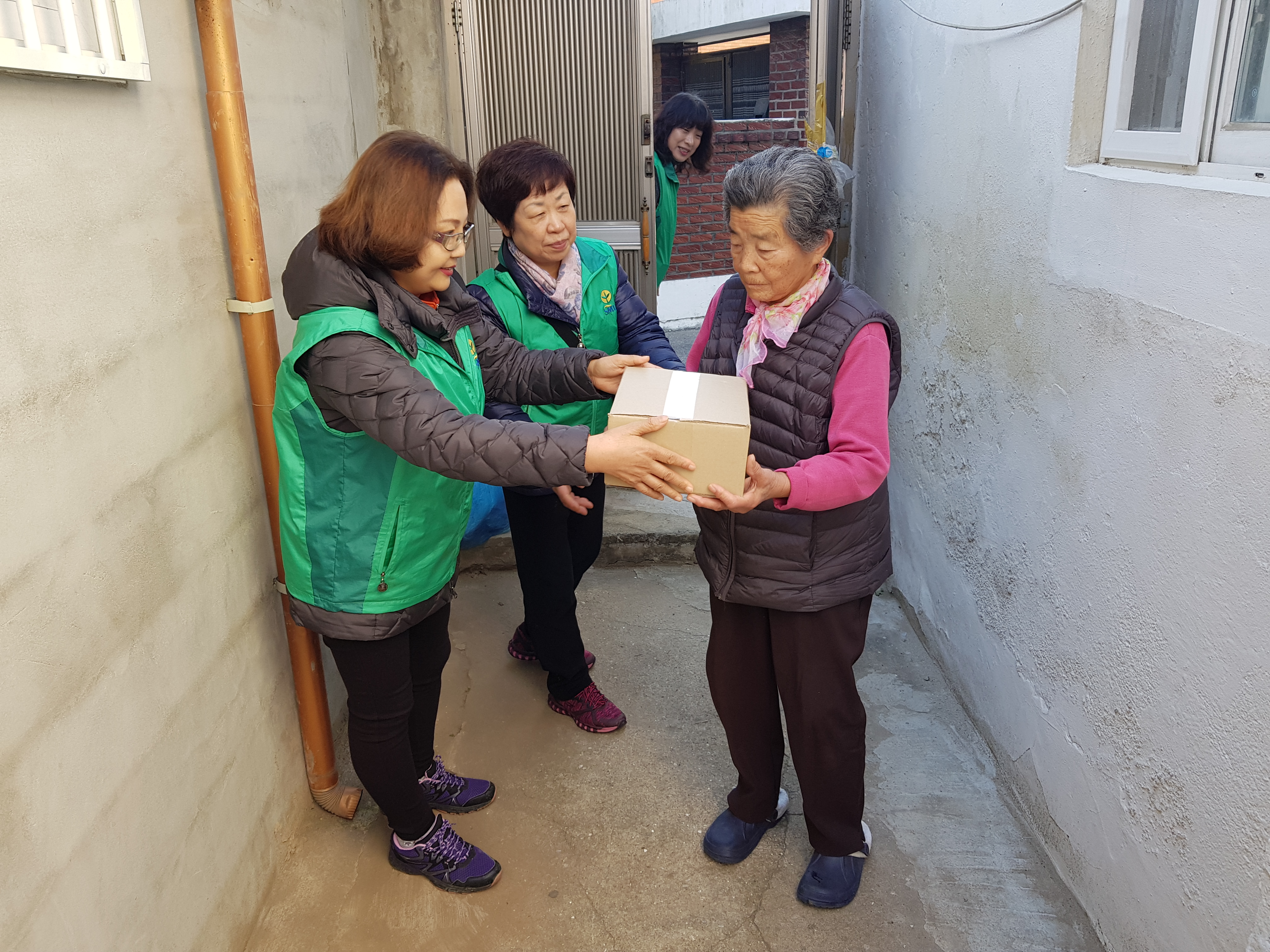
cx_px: 635
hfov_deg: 67.3
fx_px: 954
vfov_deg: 53.1
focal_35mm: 26
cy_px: 476
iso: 40
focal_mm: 4.3
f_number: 1.7
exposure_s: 1/137
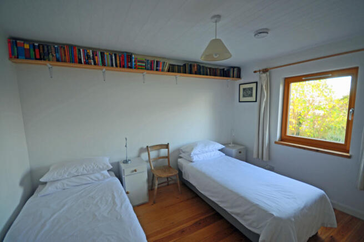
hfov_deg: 100.4
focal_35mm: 15
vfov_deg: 77.2
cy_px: 121
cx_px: 182
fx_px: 152
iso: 200
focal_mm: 10
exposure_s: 1/20
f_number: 4
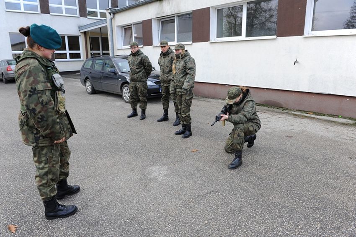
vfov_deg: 53.0
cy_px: 118
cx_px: 178
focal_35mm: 24
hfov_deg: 73.8
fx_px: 237
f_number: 7.1
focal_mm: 24
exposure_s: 1/200
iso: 640
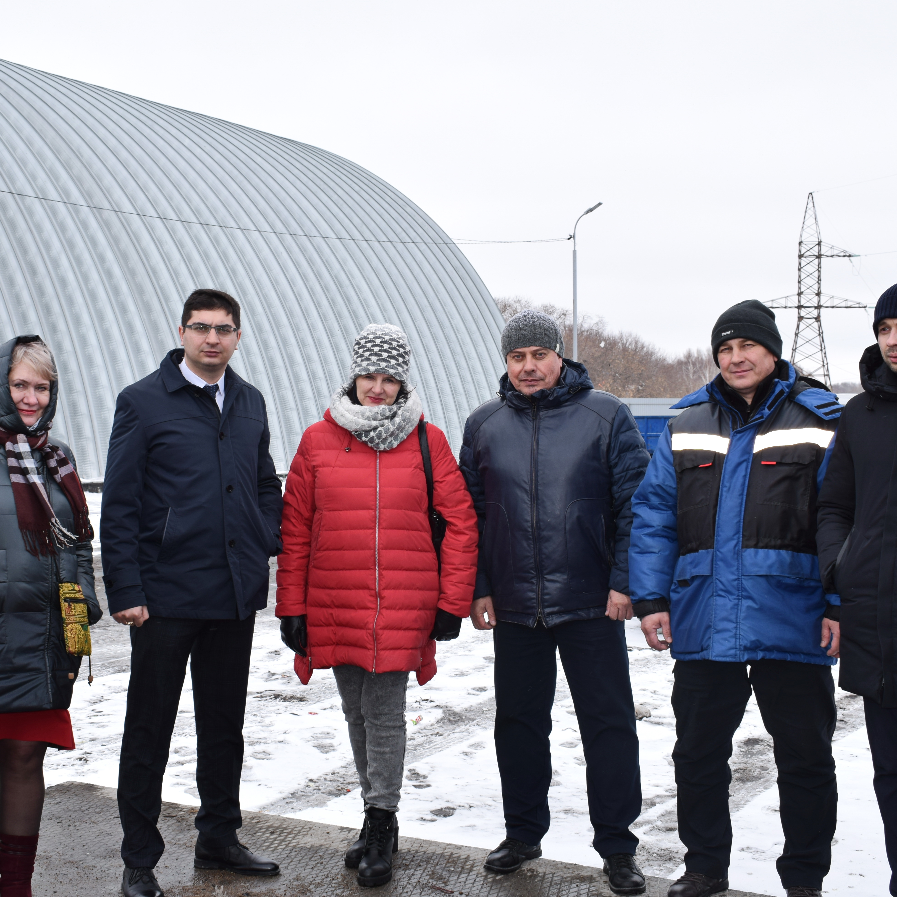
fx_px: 1426
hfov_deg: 34.9
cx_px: 390
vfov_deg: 34.9
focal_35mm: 49
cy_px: 443
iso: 100
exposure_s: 1/200
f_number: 9
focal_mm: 25
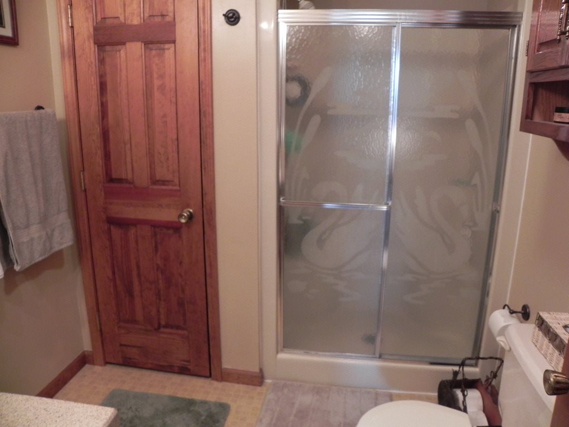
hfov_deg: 67.3
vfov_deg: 53.1
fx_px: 427
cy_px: 214
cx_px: 284
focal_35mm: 26
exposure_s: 1/21.6
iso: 400
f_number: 2.8
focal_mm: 4.6
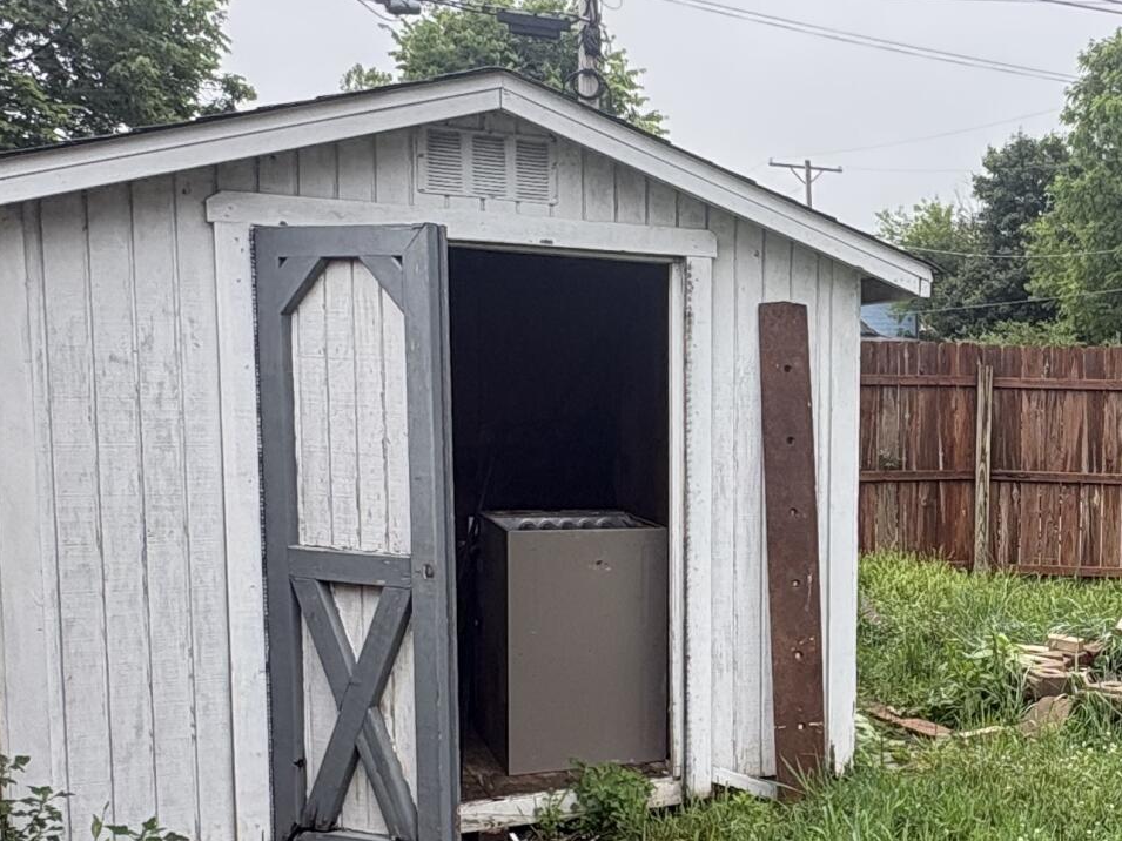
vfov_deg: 32.6
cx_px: 1044
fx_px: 1426
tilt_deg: -6.1
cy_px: 547
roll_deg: +0.0
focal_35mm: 44
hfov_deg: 39.3
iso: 50
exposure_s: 1/479
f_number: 2.2
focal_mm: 2.22
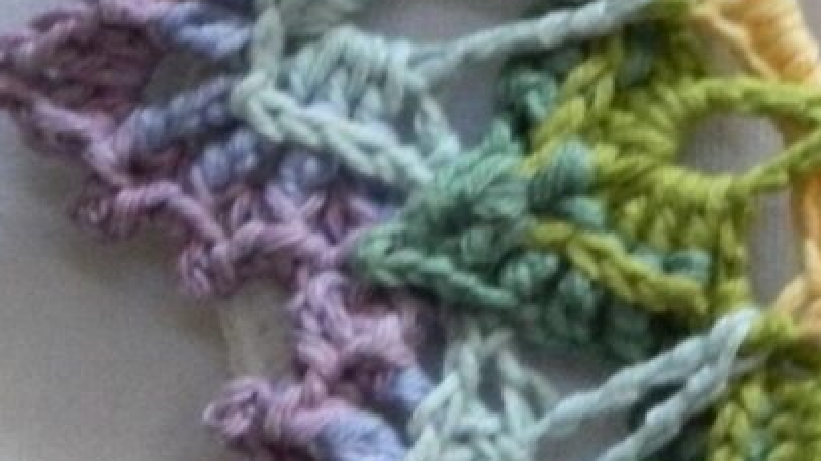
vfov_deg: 4.0
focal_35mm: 306
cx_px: 1424
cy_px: 0
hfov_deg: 6.9
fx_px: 6659
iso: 400
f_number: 3.8
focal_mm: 10.2
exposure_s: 1/50
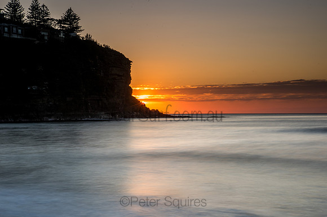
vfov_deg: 19.1
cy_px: 108
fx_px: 646
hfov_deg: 28.4
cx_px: 164
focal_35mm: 71
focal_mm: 70
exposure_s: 10
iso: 31
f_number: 22
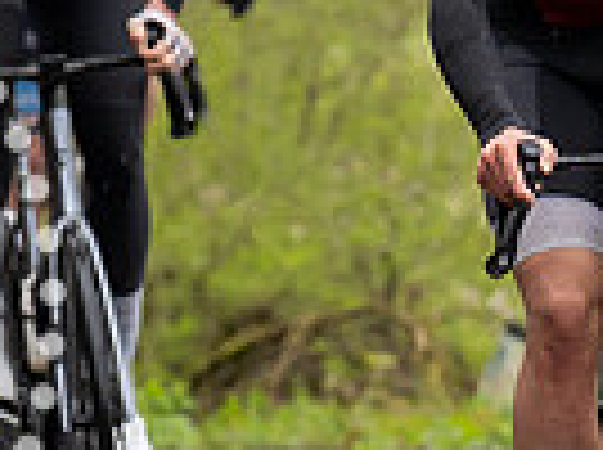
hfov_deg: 1.4
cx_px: 866
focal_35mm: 1393
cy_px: -61
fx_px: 24222
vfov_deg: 1.1
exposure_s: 1/1000
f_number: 3.5
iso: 800
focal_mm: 154
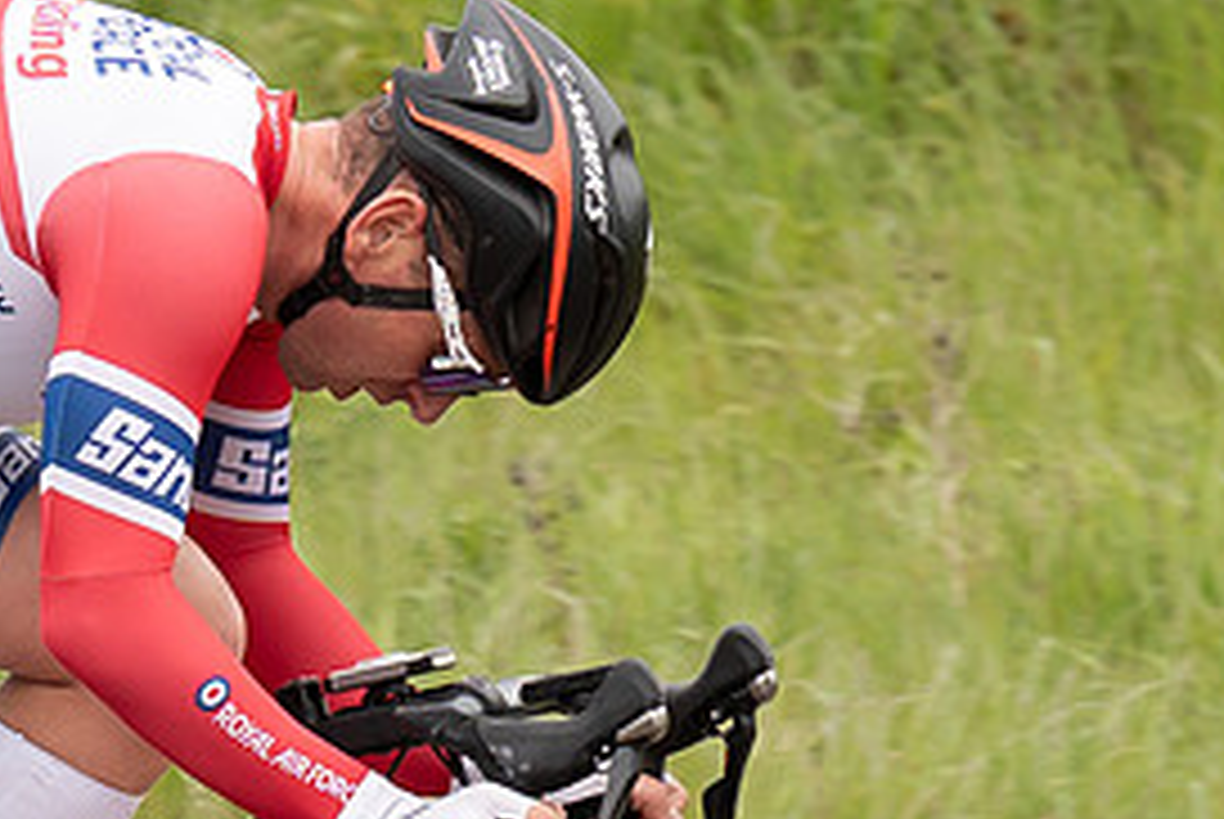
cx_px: 265
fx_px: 40026
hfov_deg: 1.8
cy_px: 103
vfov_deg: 1.2
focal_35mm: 1176
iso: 250
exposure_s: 1/1000
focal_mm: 154
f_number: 4
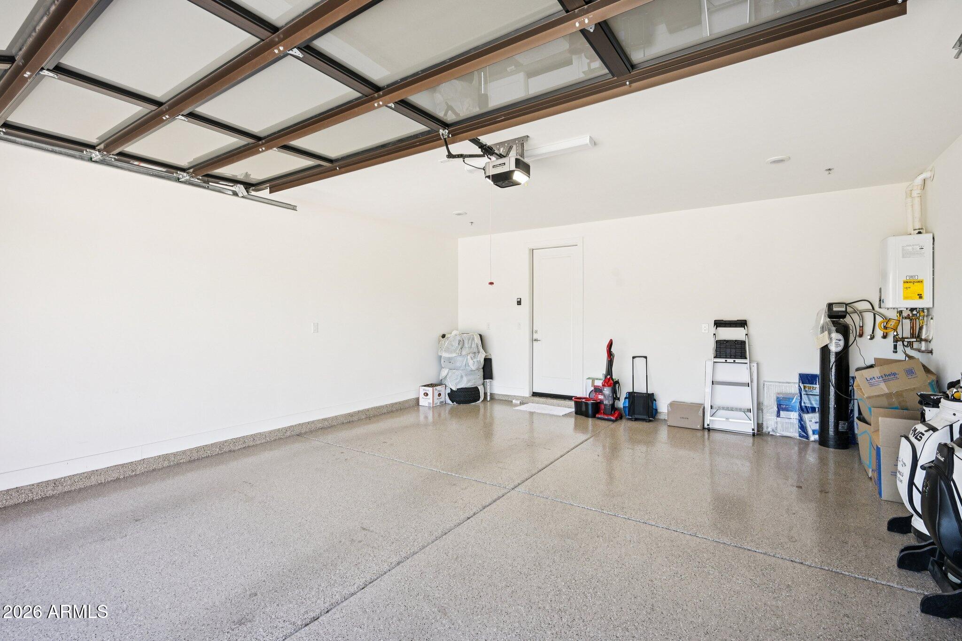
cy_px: 320
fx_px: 427
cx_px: 481
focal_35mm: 16
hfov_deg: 96.7
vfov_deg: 73.7
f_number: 8
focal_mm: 16
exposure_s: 1/250
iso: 640
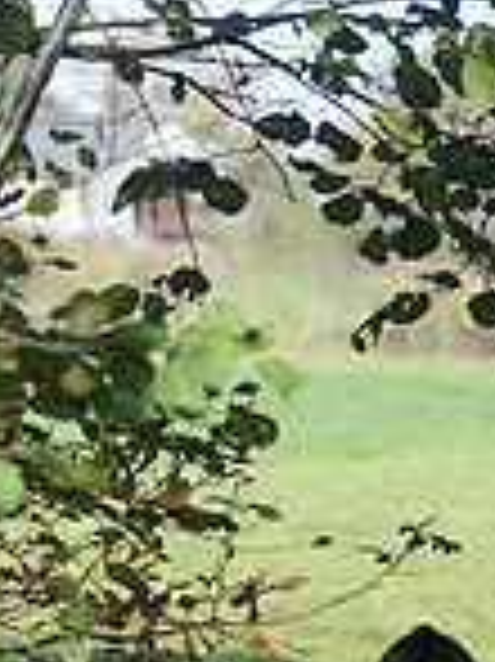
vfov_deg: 4.1
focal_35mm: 473
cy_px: 1292
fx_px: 9031
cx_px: 315
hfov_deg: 3.1
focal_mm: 125
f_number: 4
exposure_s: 1/2500
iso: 1000
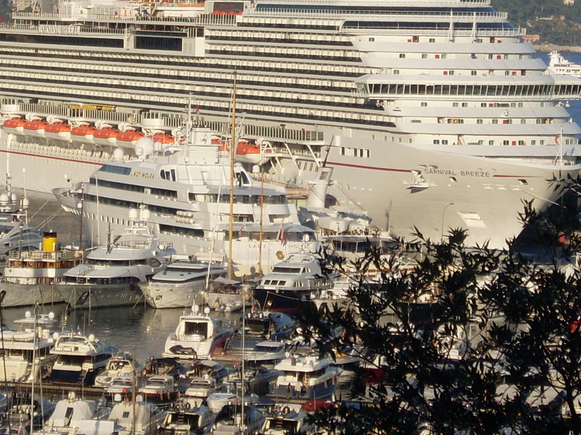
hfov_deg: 8.2
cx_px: 275
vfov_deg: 6.1
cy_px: 59
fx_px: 4061
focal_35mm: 242
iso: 80
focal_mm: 18.9
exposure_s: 1/125
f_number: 14.1
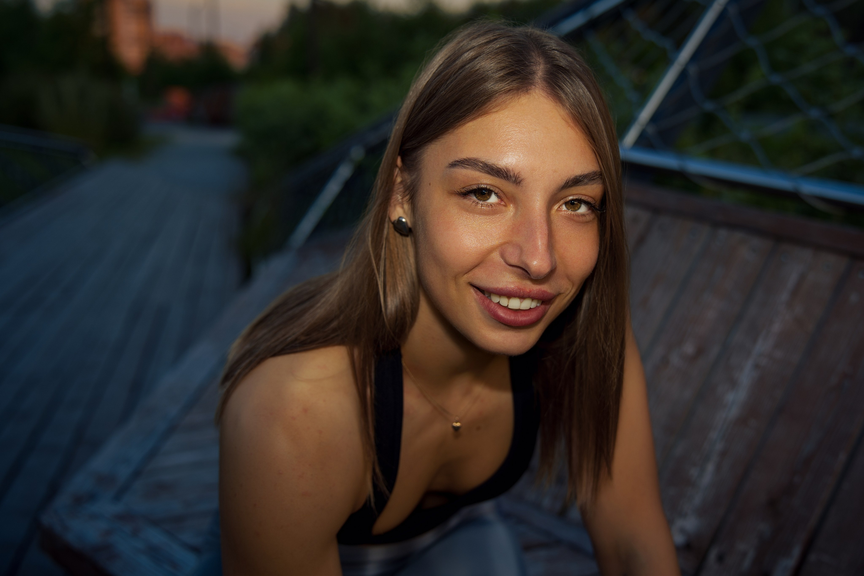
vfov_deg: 37.9
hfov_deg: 54.4
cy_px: 288
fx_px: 840
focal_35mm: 35
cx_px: 432
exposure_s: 1/125
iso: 125
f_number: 3.2
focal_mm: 35
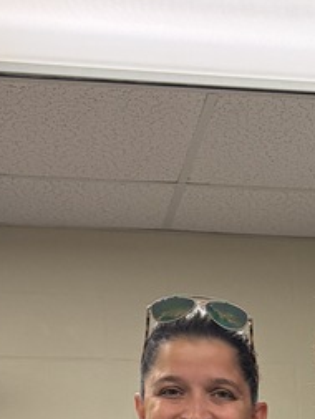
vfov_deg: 17.9
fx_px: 1176
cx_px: 346
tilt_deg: -0.6
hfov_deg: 14.9
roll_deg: +2.6
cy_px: 644
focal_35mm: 97
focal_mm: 6.76
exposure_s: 1/120
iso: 320
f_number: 1.78
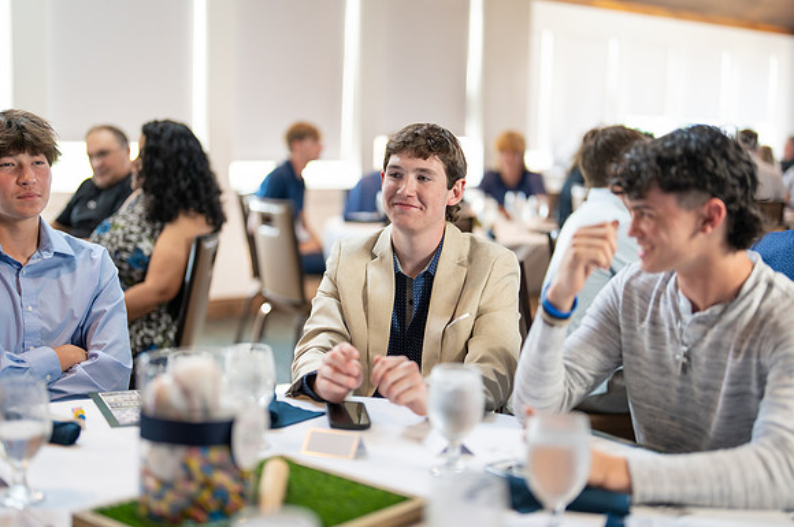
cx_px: 398
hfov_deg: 39.3
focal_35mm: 50
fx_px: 1111
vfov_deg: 26.7
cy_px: 264
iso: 250
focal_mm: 50
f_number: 1.2
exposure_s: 1/320
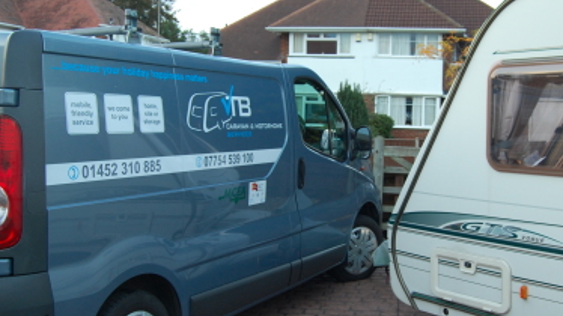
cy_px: 158
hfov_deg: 47.2
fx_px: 642
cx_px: 324
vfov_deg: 27.7
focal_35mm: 43
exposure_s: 1/100
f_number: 5
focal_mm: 20
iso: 400
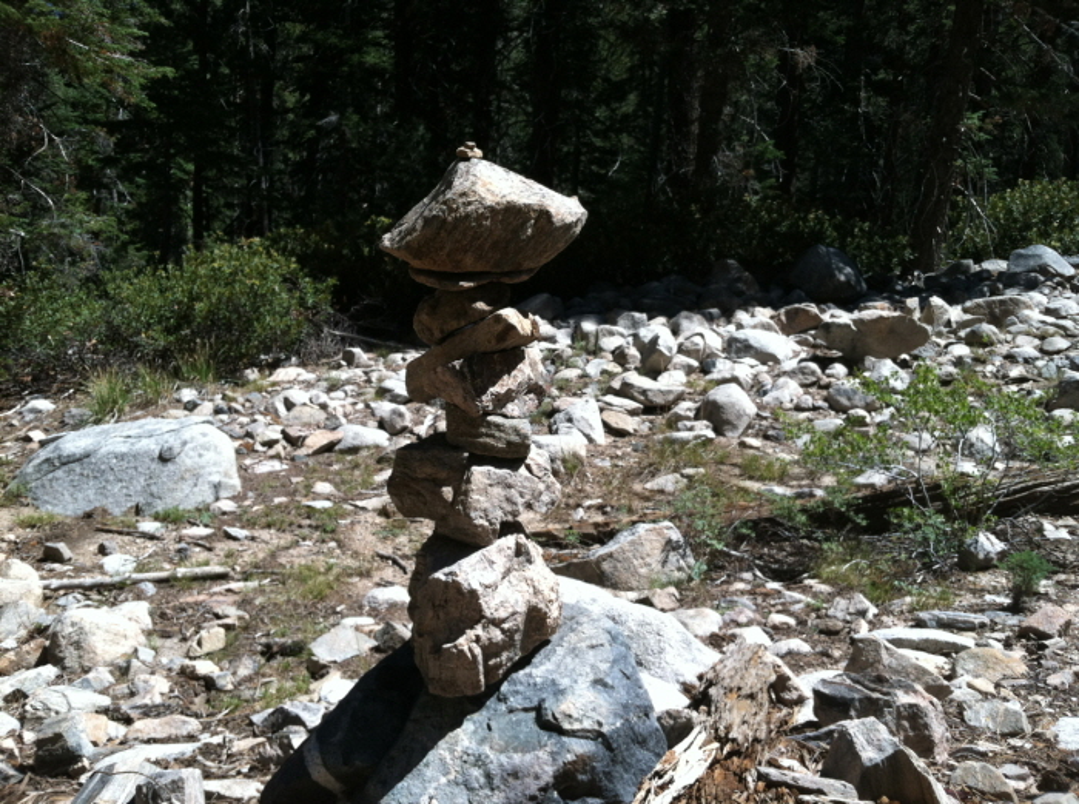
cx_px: 540
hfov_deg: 52.7
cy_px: 402
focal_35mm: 35
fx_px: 1089
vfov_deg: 40.6
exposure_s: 1/890
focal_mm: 3.85
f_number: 2.8
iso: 80
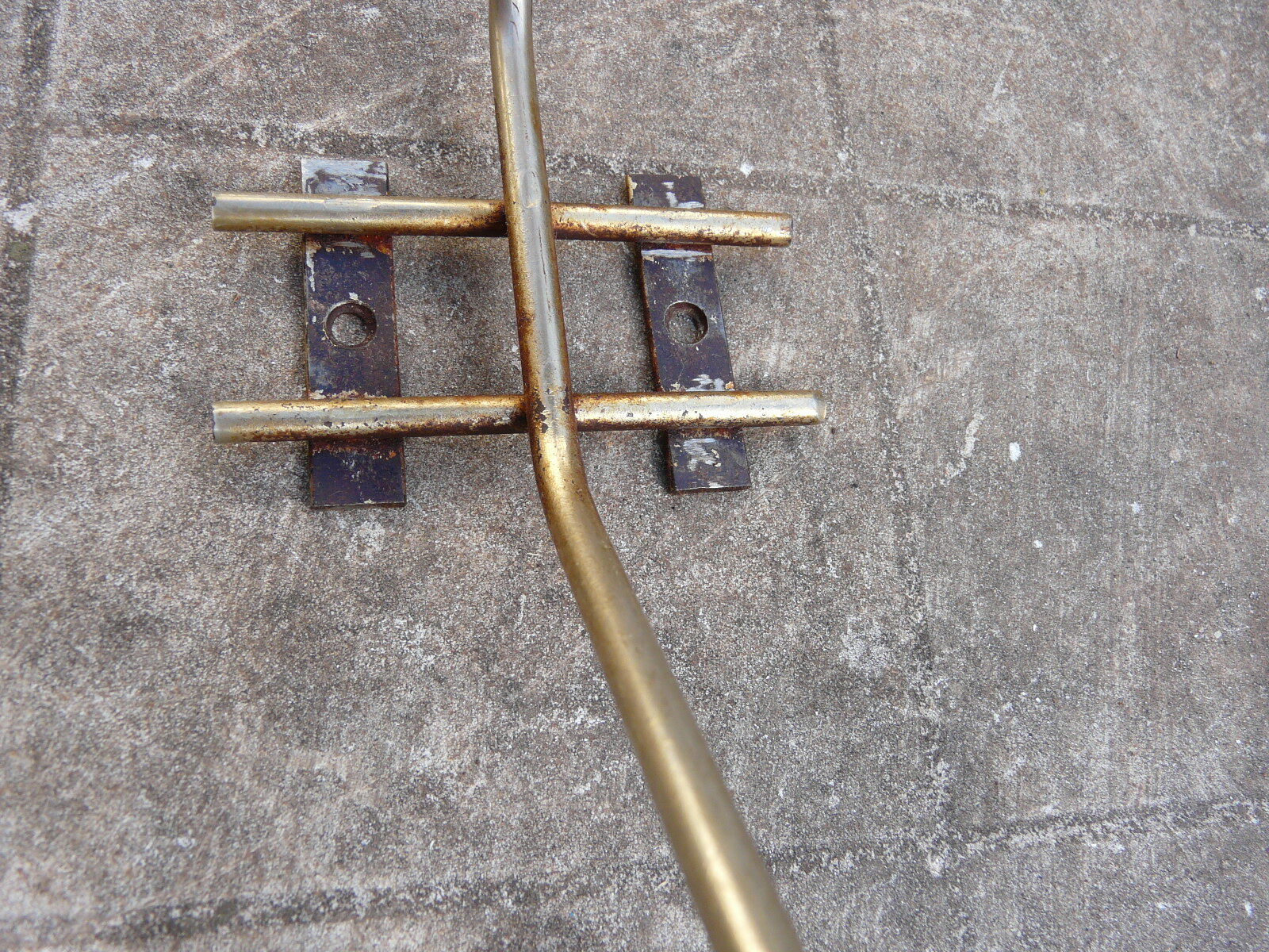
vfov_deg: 49.7
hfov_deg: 63.4
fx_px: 1026
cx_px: 634
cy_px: 476
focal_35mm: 28
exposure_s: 1/125
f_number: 3.6
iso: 100
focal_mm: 4.6
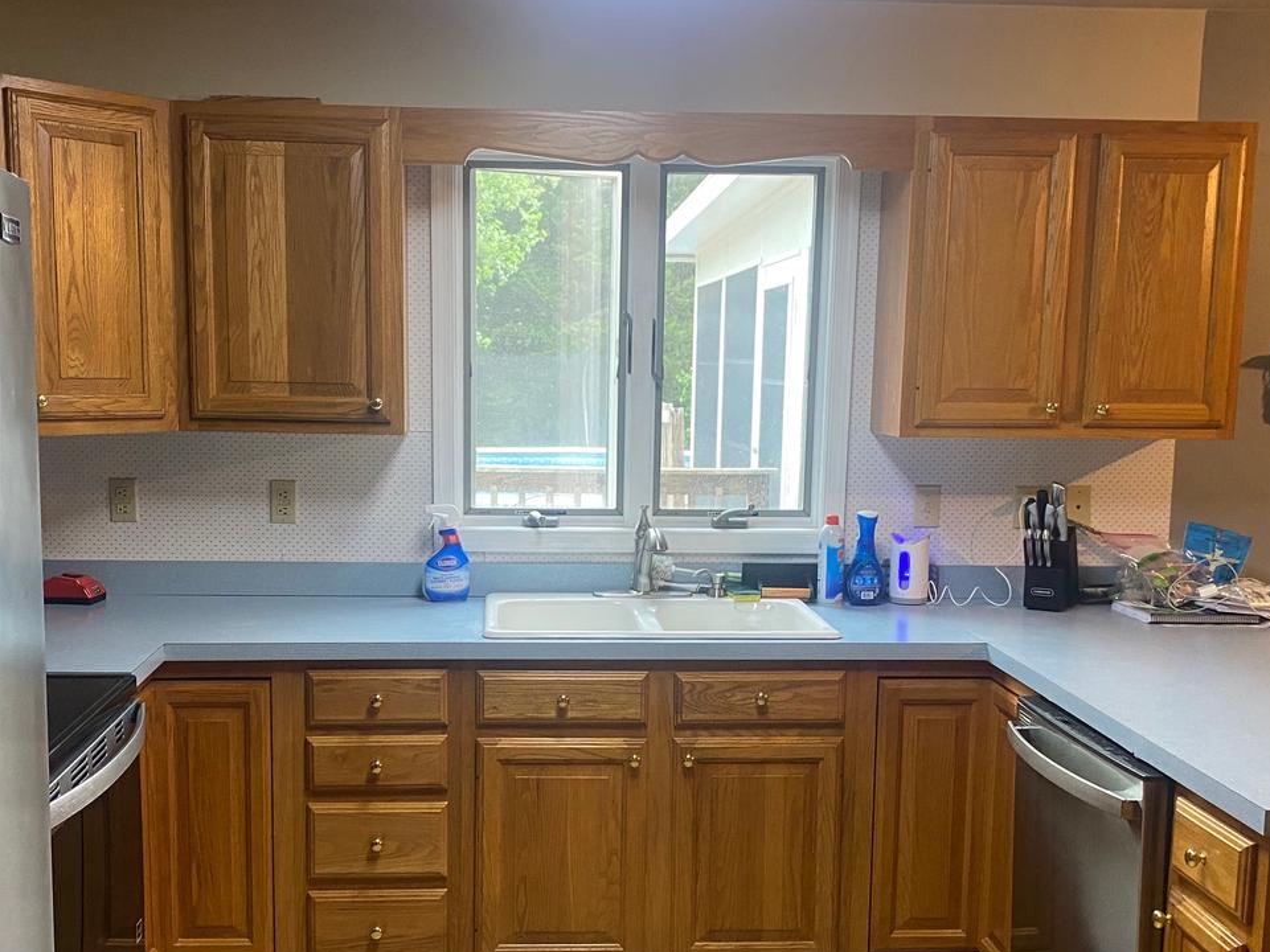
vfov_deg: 36.6
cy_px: 583
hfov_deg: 47.8
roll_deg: -0.6
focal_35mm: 39
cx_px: 570
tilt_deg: -8.5
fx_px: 1431
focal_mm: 4.25
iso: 200
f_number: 1.8
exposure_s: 1/60
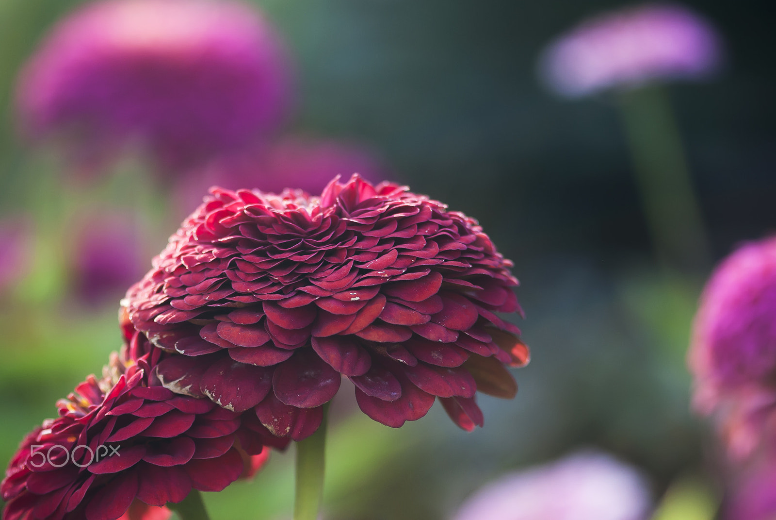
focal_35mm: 158
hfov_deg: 13.0
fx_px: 3399
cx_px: 388
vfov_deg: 8.7
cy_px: 260
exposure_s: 1/125
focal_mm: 105
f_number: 3.5
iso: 100
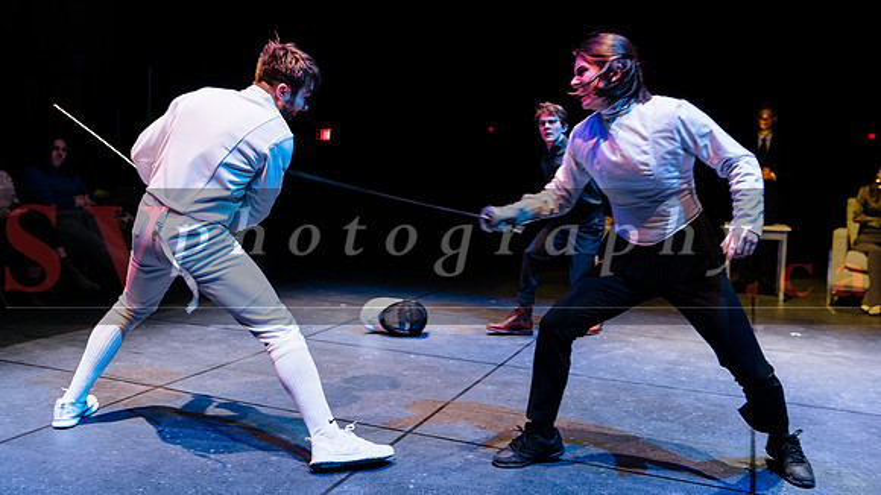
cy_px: 222
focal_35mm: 34
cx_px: 409
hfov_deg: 58.4
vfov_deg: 34.9
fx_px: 787
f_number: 2.8
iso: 1600
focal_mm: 30
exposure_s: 1/200
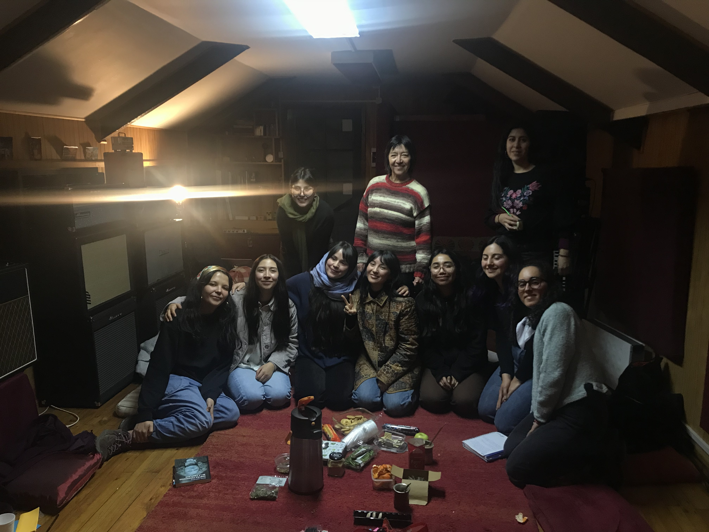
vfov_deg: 49.7
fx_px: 573
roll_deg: -0.6
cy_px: 266
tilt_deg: -9.6
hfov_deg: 63.4
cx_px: 354
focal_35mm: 28
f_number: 1.8
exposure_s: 1/17
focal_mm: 3.99
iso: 64
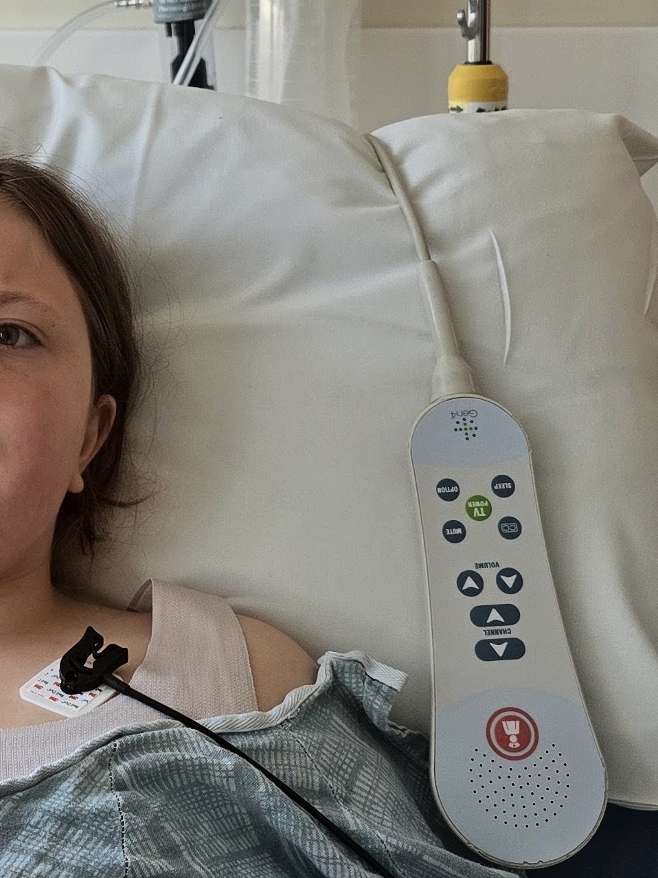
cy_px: 227
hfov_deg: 19.8
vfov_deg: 26.7
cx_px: 1
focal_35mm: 72
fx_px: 1825
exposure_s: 1/120
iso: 160
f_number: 1.7
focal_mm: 6.3
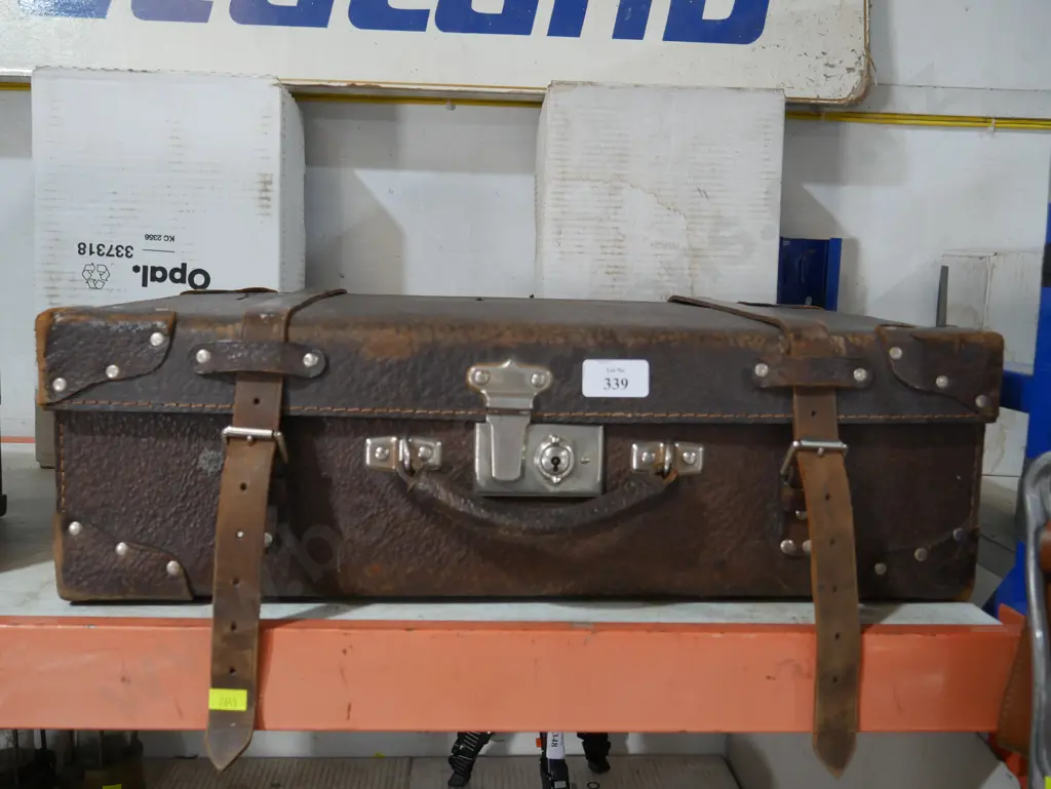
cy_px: 394
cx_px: 526
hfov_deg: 56.8
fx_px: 972
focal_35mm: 32
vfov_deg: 44.2
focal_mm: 16
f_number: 3.6
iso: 640
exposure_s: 1/60
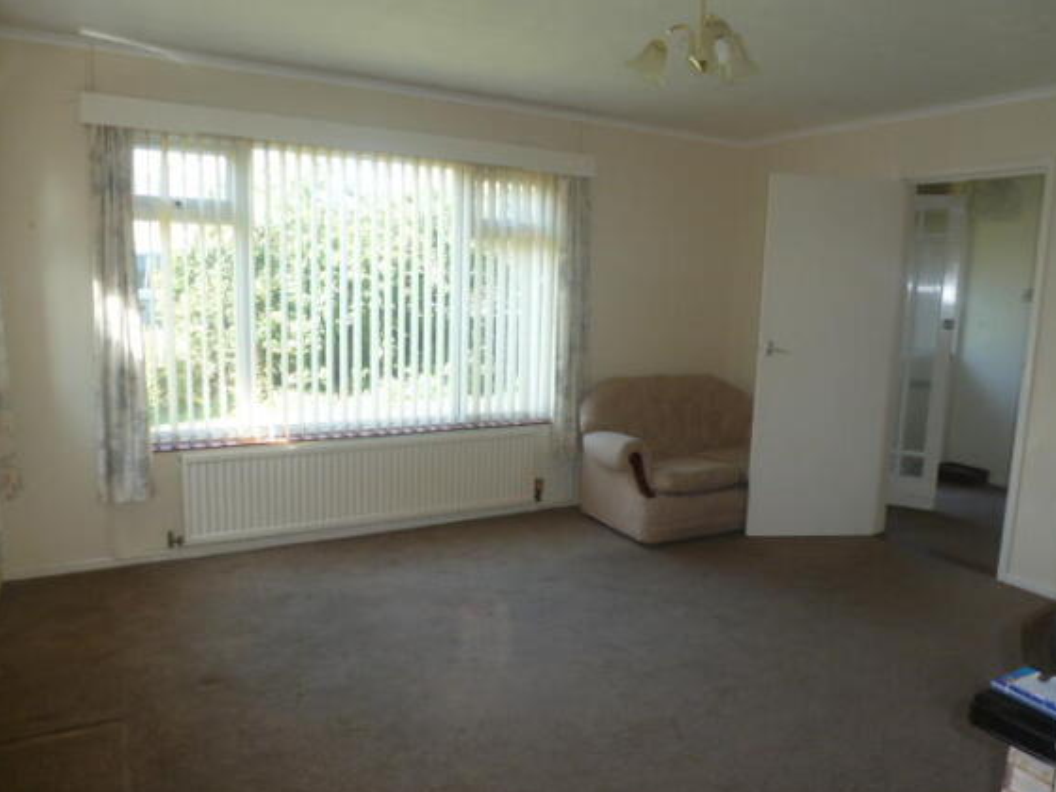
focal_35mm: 25
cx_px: 544
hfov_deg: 69.4
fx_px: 763
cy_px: 397
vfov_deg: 54.9
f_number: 3.3
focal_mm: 4.3
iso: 160
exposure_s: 1/60
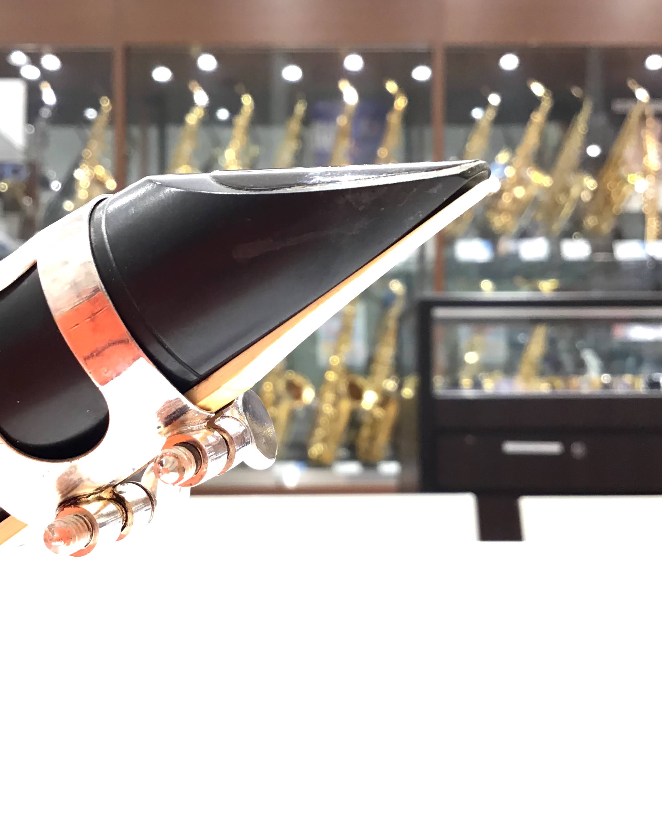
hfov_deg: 42.2
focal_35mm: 35
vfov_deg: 51.3
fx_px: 857
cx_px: 323
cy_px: 350
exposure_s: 1/30
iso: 80
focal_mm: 3.3
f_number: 2.4
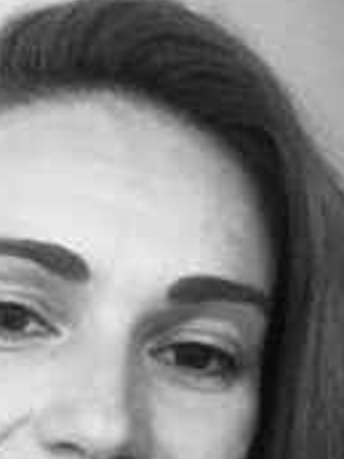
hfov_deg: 20.2
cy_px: 408
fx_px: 954
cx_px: 67
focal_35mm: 72
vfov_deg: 26.2
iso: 500
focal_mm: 2.15
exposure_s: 1/17
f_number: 2.4
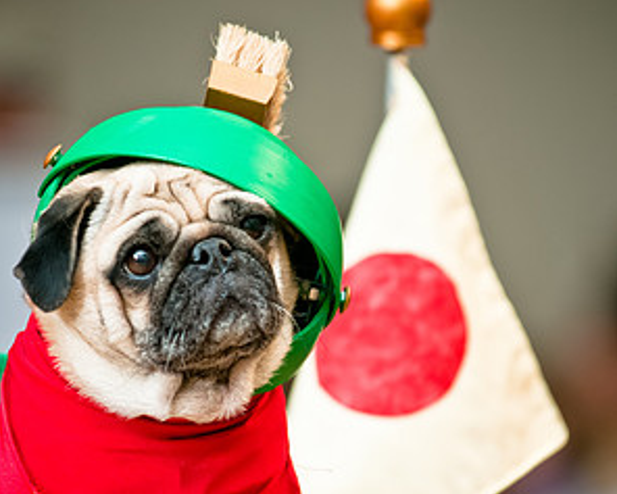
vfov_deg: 4.1
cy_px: 346
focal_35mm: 374
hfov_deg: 5.2
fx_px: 6827
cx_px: 307
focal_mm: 175
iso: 200
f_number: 2.8
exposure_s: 1/200
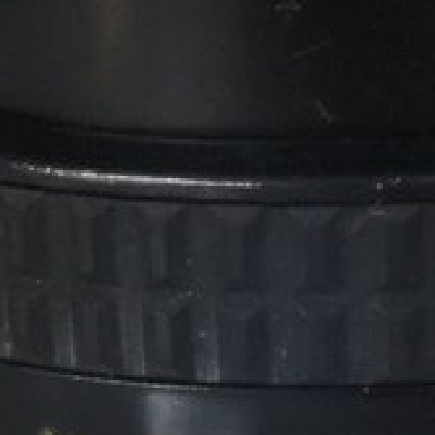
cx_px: 330
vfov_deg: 7.8
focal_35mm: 224
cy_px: 328
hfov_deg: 7.8
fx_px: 3185
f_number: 8
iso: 800
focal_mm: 7.5
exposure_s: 1/20
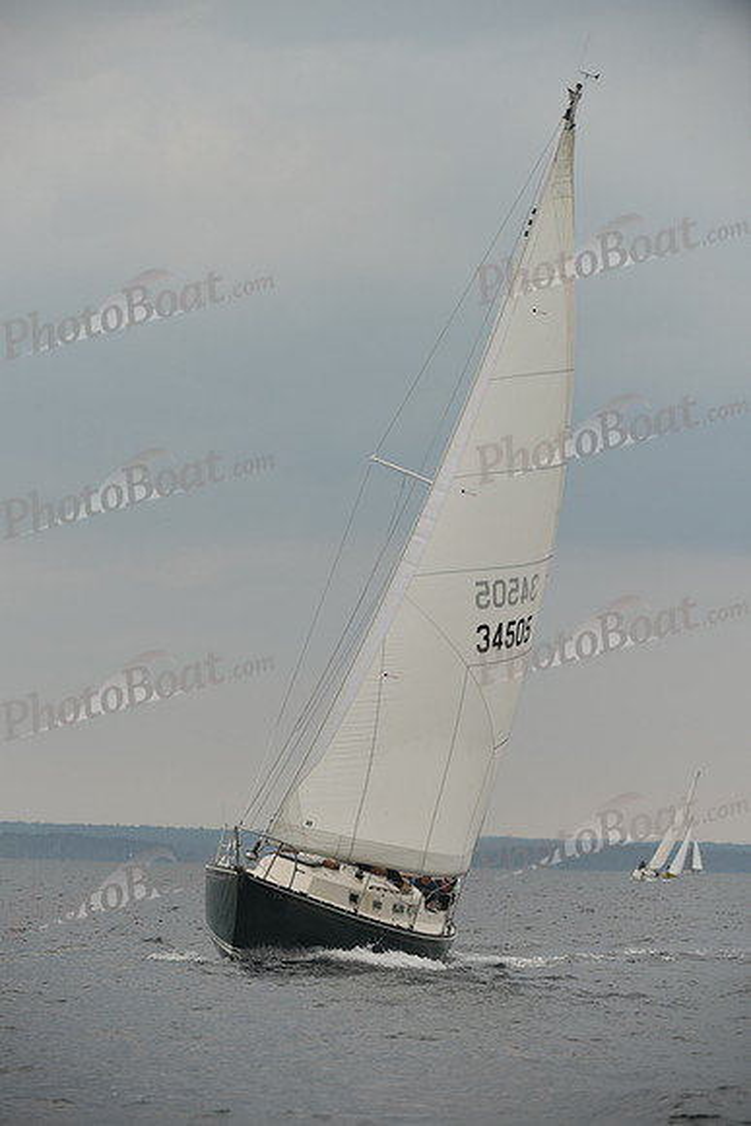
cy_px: 563
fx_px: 6254
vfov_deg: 10.3
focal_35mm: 200
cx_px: 376
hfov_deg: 6.9
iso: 250
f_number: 5
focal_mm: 200
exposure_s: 1/800
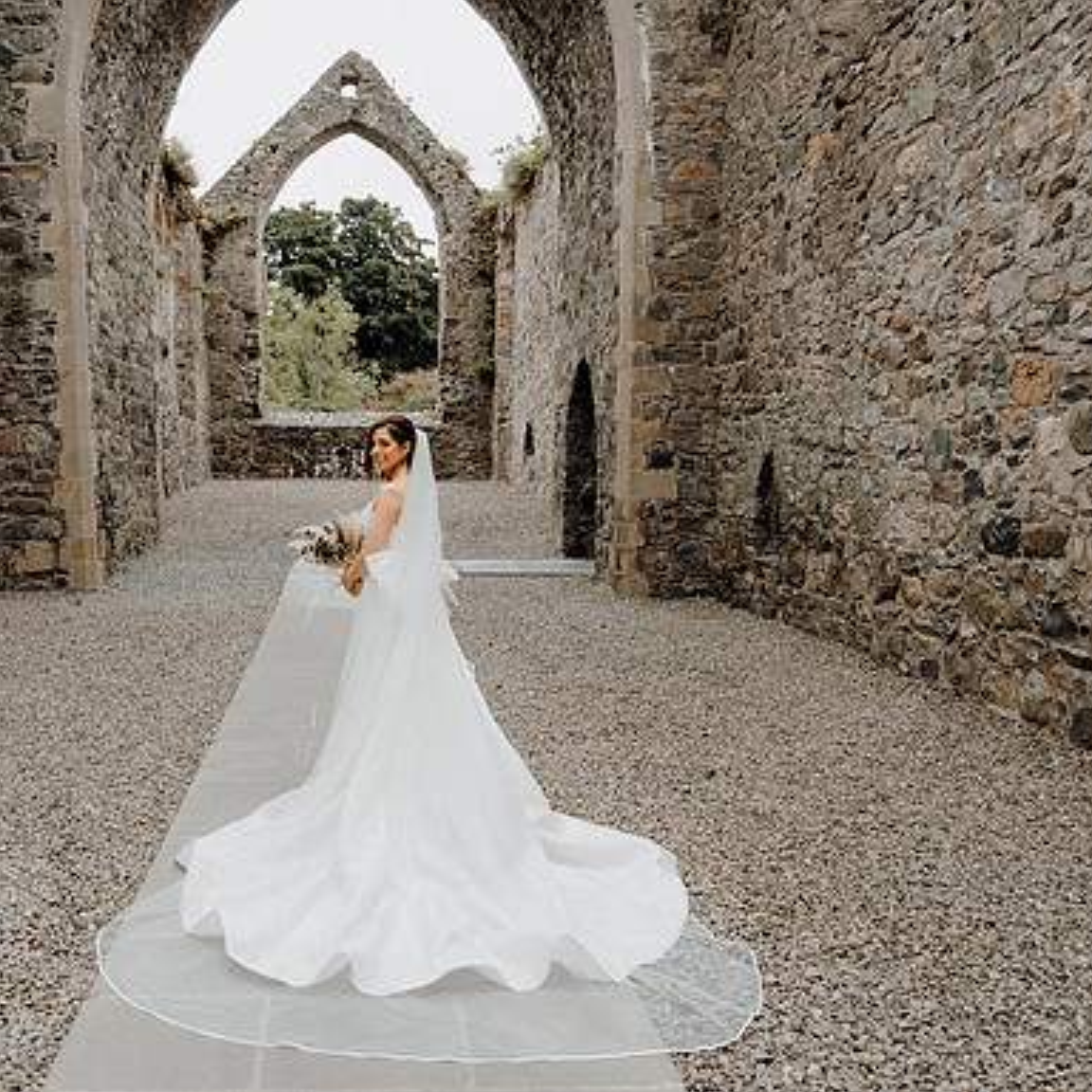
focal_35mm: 32
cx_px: 367
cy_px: 547
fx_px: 1142
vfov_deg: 51.1
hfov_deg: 50.2
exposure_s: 1/160
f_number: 3.5
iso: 160
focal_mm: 24
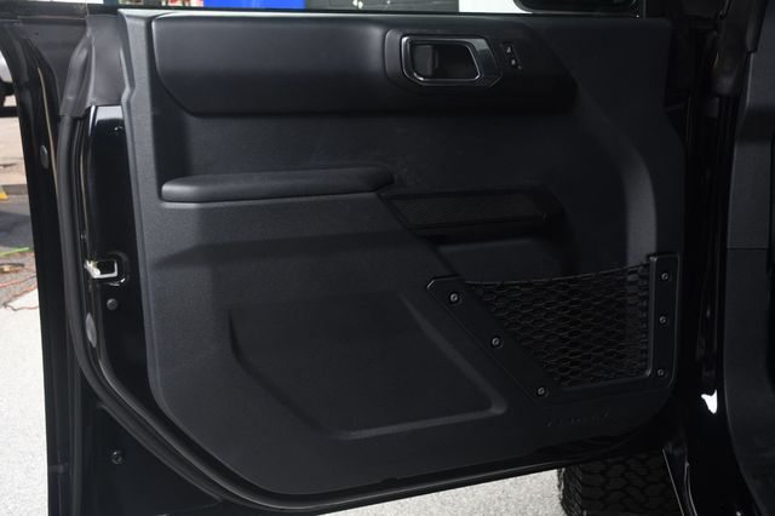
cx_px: 388
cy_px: 258
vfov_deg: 33.4
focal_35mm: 40
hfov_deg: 48.5
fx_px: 861
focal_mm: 27
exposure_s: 1/200
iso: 100
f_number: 5.6
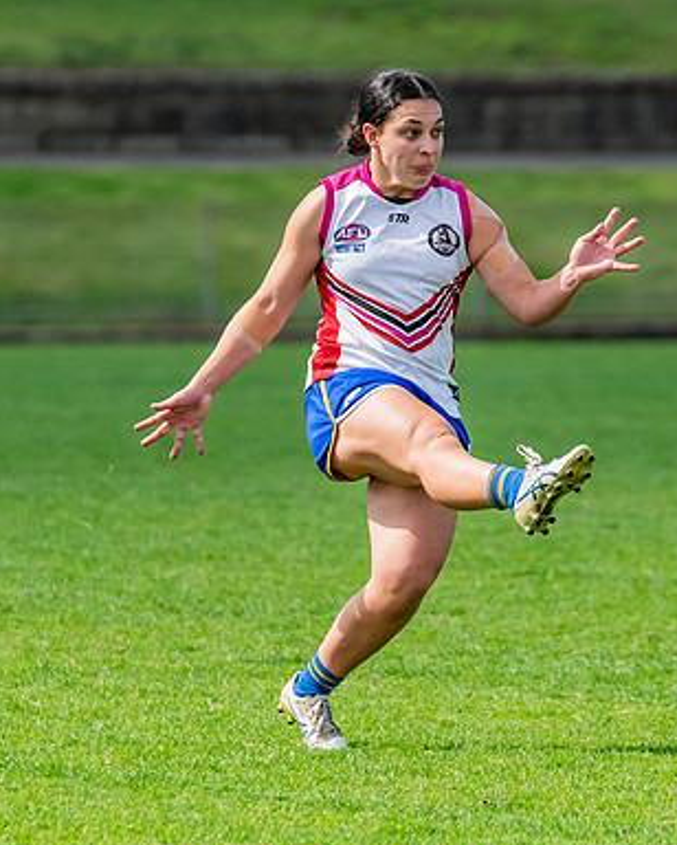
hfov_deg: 2.3
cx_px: 439
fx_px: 17229
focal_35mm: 689
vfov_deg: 2.8
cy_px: 415
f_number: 6.3
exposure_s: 1/1600
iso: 800
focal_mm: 310
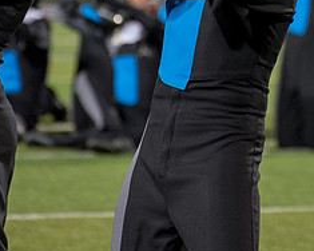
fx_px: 6124
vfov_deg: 2.3
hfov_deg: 2.9
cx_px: 233
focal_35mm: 659
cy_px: -71
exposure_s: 1/160
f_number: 5.3
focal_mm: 220
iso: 2500
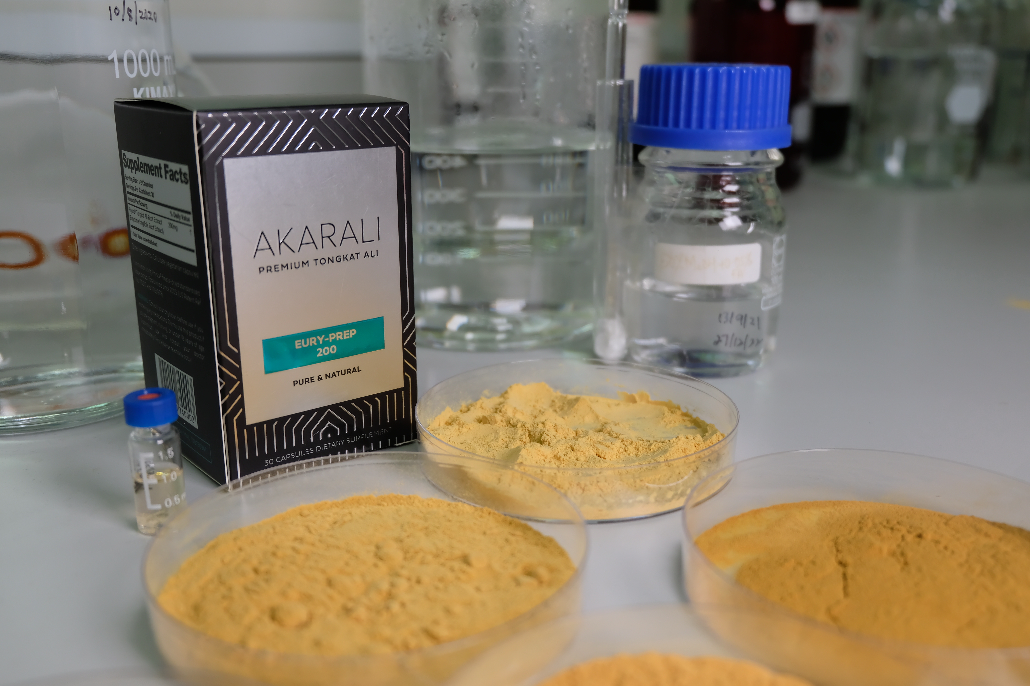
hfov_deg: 57.2
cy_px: 343
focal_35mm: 33
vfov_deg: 40.0
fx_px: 944
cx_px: 515
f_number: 4
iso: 400
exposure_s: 1/160
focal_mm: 22.2
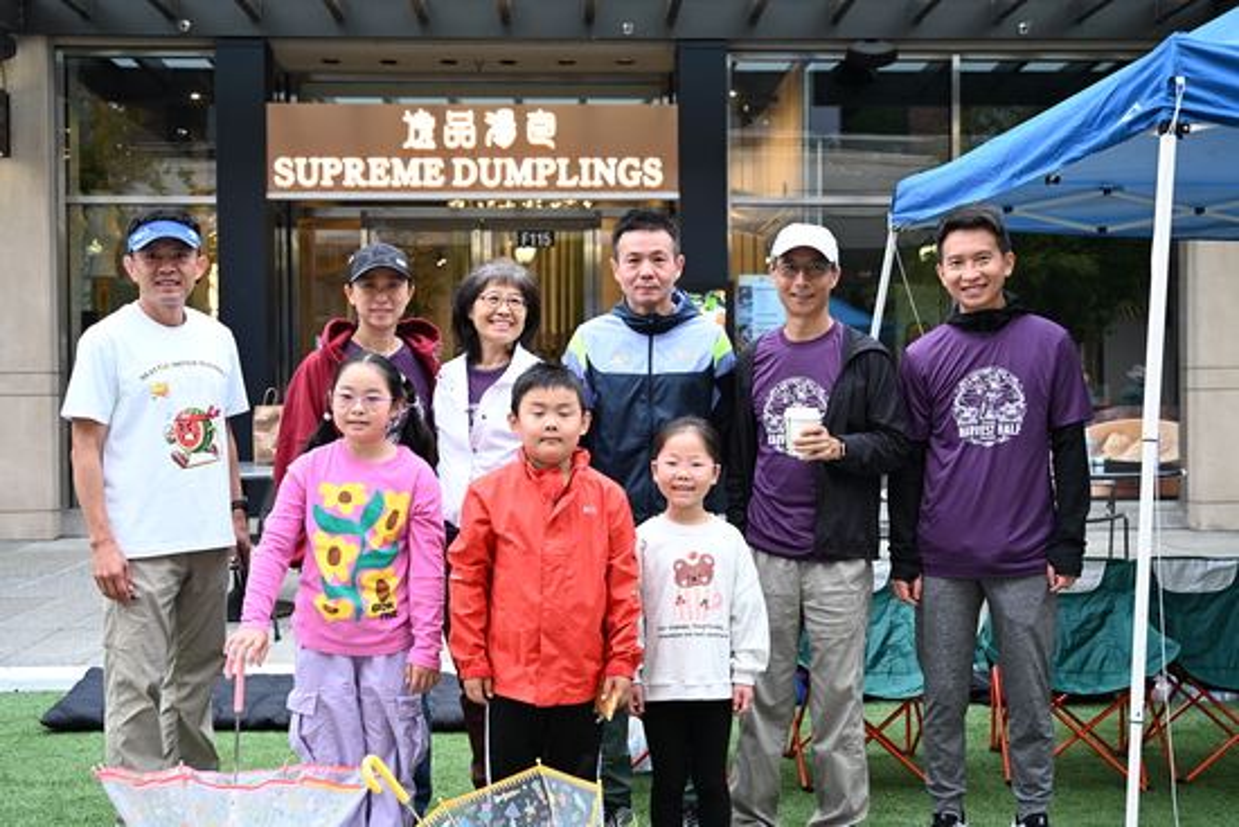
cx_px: 620
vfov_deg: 34.2
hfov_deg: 49.5
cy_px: 414
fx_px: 1343
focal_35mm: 39
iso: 1600
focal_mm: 39
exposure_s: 1/320
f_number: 4
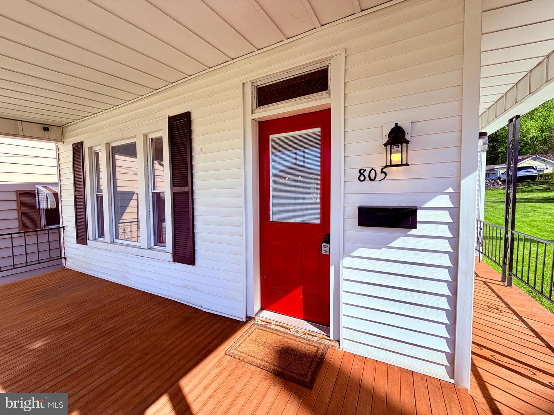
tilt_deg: -3.3
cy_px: 208
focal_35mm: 14
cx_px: 277
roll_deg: +1.5
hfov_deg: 102.1
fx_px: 224
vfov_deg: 85.7
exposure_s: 1/770
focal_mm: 2.22
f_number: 2.2
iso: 32
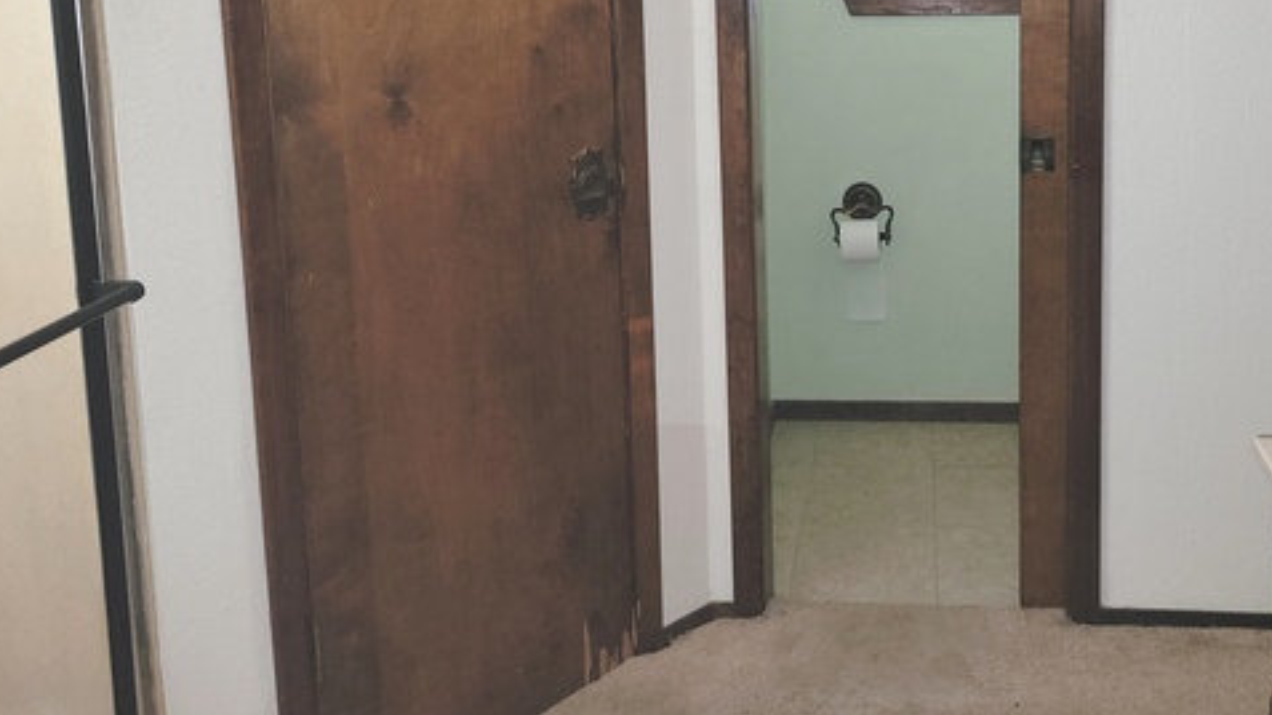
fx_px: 1281
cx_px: 835
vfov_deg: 29.9
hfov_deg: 51.9
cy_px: 77
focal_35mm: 38
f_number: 1.8
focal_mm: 5.4
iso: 125
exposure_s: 1/24
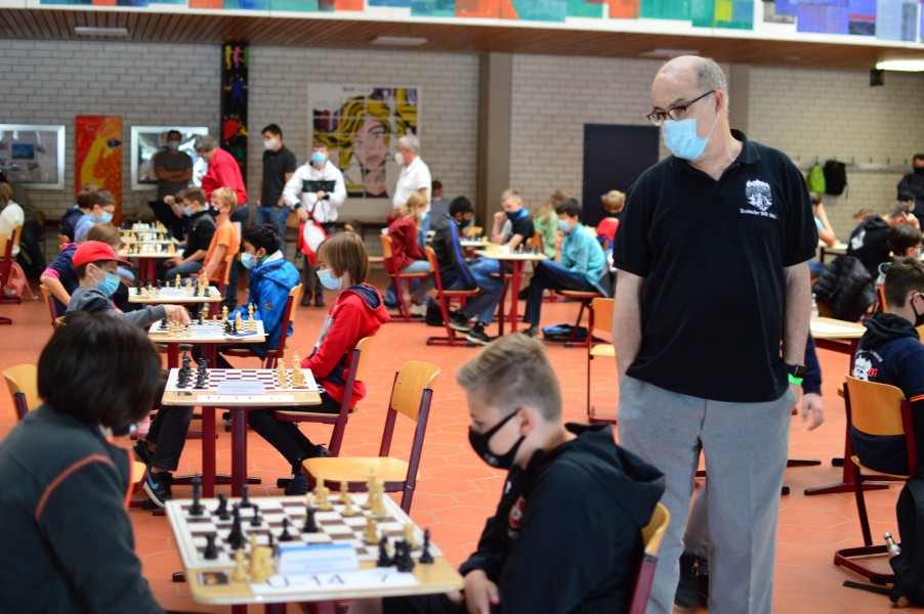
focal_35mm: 52
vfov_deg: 25.7
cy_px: 307
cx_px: 462
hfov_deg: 37.9
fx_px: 1346
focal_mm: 35
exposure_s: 1/60
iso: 640
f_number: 1.8
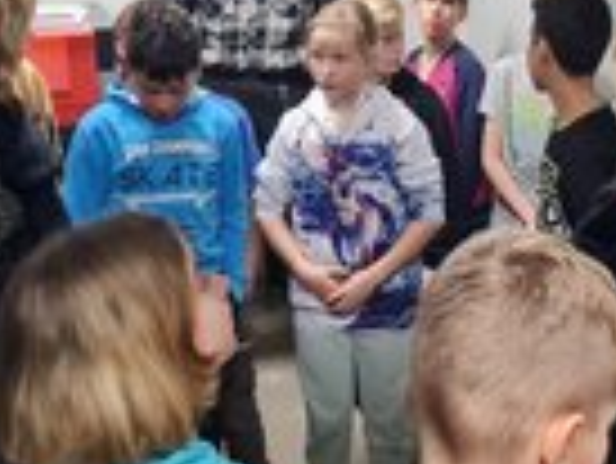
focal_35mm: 76
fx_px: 1354
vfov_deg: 19.4
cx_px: 504
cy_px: 248
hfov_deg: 25.2
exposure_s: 1/50
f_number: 1.8
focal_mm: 5.4
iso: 400
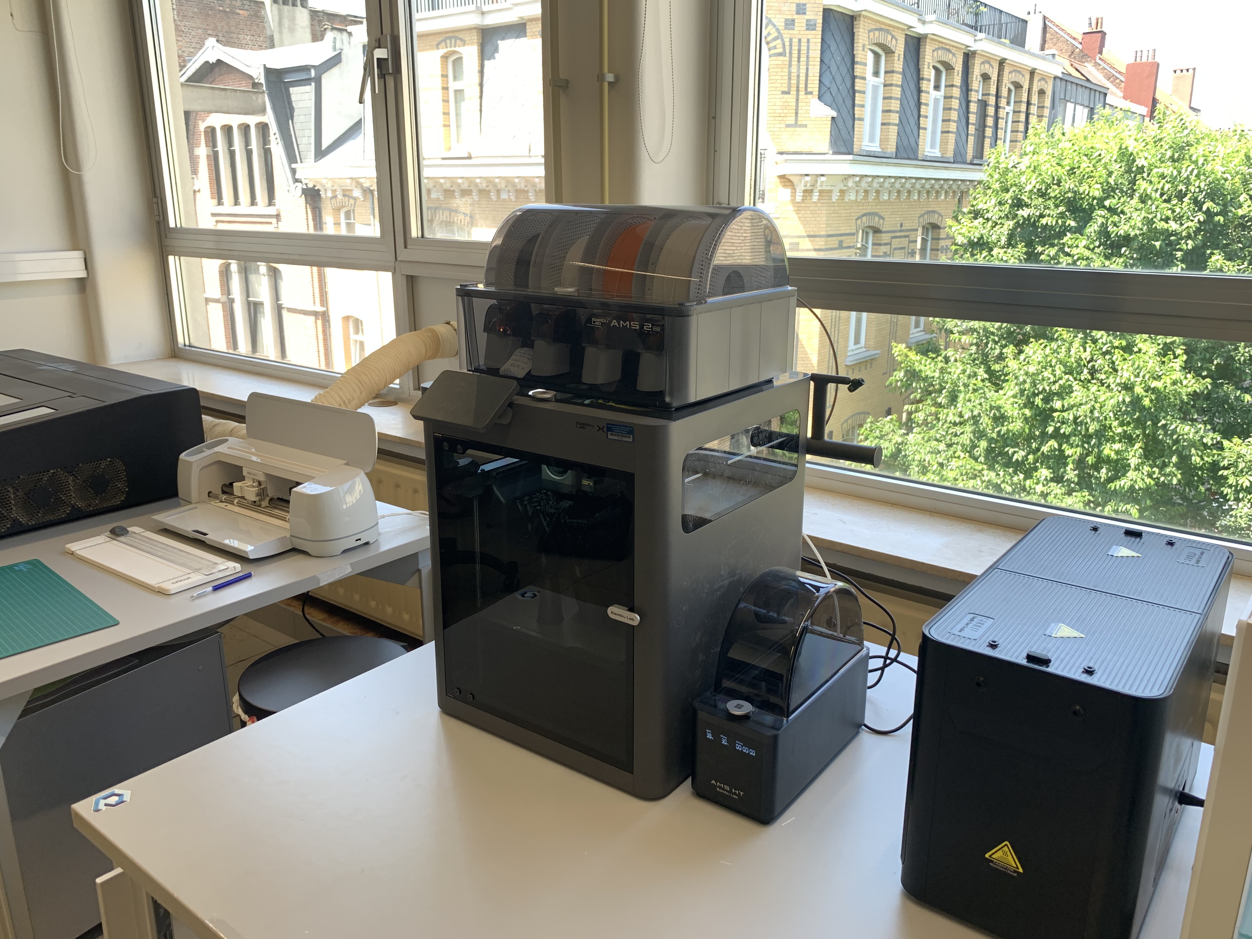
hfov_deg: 67.3
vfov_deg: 53.1
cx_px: 626
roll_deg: +1.0
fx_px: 940
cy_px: 470
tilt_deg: -15.3
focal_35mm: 26
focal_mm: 4.25
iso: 64
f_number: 1.8
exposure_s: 1/121
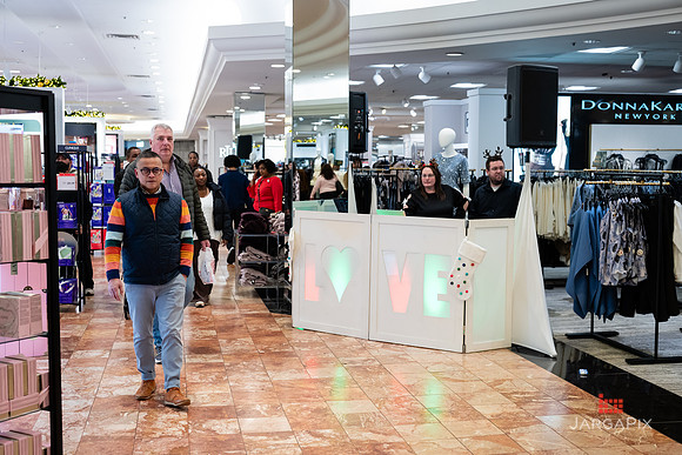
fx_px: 815
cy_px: 221
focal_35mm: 43
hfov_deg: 45.4
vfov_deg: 31.2
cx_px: 342
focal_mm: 40
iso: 1000
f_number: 3.2
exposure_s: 1/200
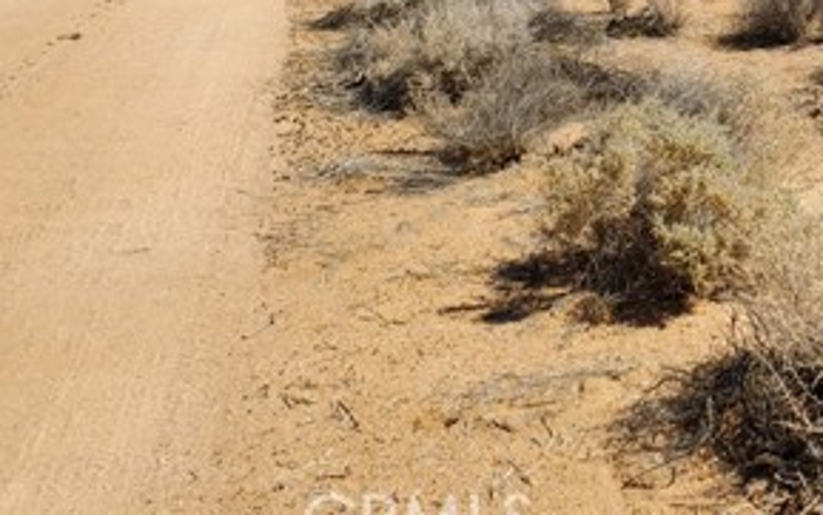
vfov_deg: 19.9
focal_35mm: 61
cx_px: 840
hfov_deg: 30.8
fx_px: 1369
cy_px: -122
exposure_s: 1/1994
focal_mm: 4.3
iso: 50
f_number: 2.4
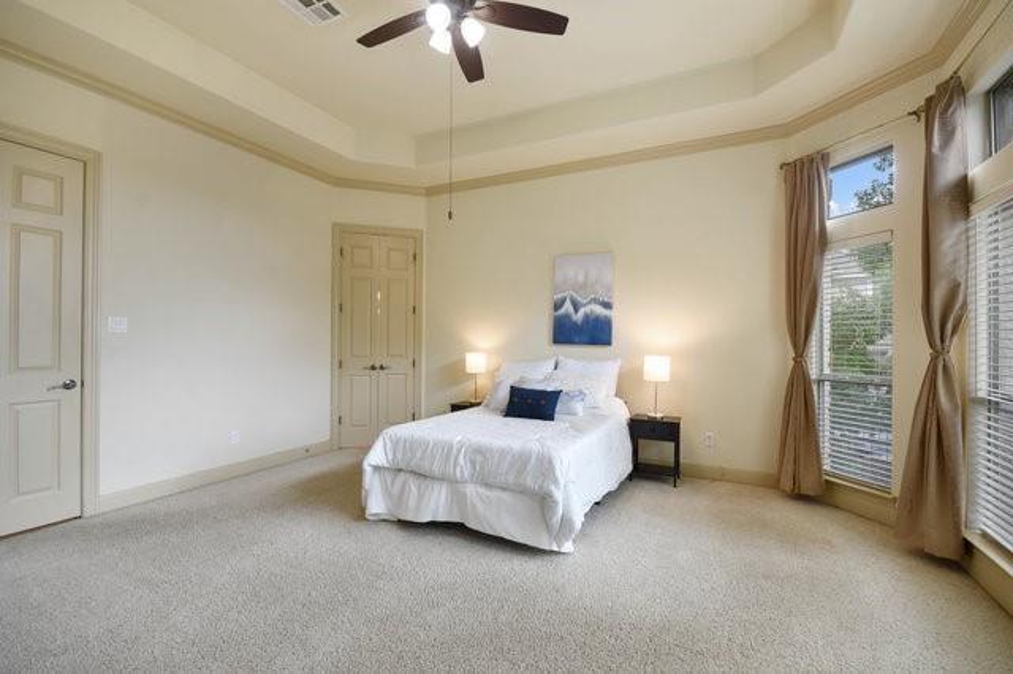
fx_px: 422
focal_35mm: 15
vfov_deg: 77.3
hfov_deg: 100.4
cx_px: 506
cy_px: 337
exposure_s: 1/4
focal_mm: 10
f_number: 8
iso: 200
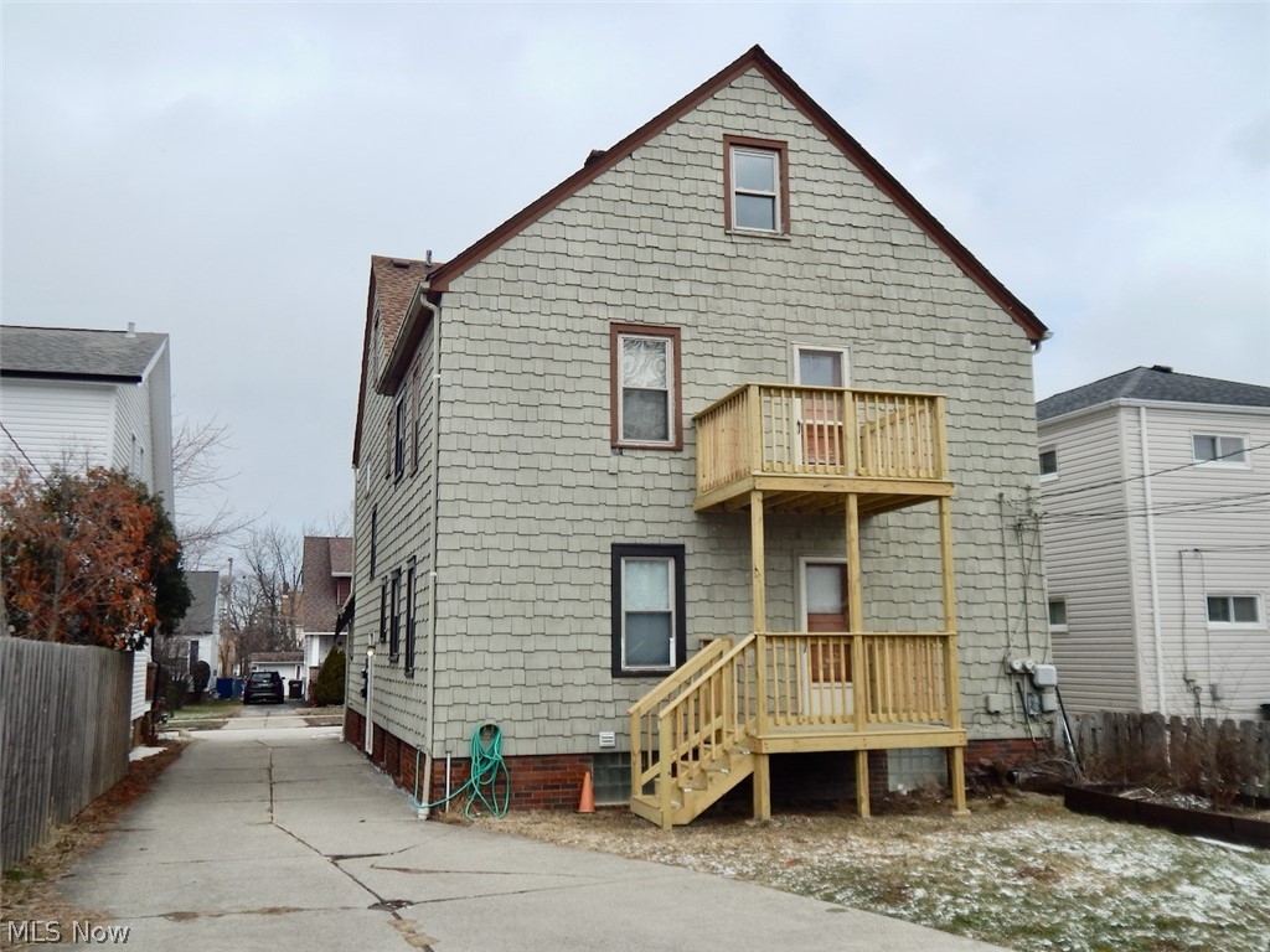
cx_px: 635
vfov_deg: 45.4
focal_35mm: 31
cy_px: 476
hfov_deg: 58.4
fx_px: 1137
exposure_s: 1/400
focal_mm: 5.6
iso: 125
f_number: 6.5
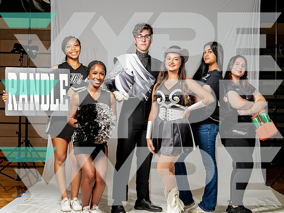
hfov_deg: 25.7
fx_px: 623
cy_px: 108
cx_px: 148
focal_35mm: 76
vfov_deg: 19.4
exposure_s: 1/250
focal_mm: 44
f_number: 5.6
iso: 250
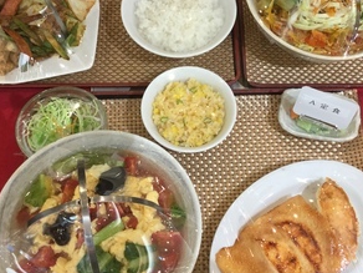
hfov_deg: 36.1
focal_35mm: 53
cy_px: 109
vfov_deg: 27.5
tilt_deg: -64.5
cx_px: 216
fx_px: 556
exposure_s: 1/30
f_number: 2.4
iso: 64
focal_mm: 3.3
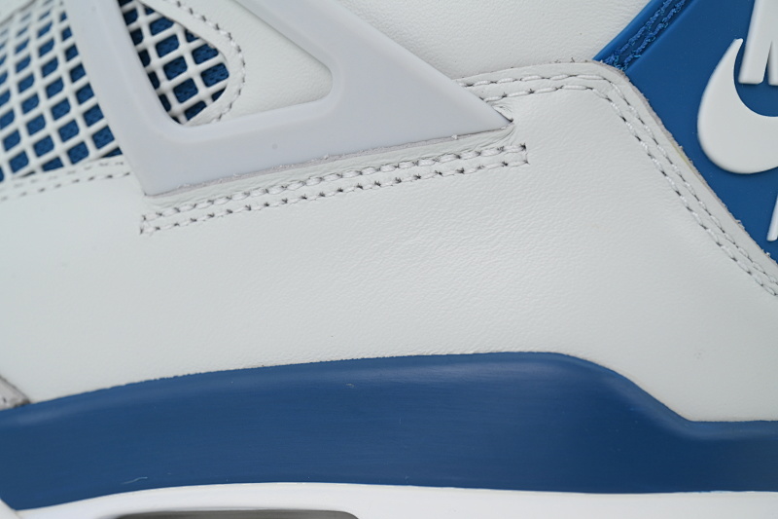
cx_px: 389
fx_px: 2139
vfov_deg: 13.8
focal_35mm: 99
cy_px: 260
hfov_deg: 20.6
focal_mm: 99
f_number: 11
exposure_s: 1/100
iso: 400
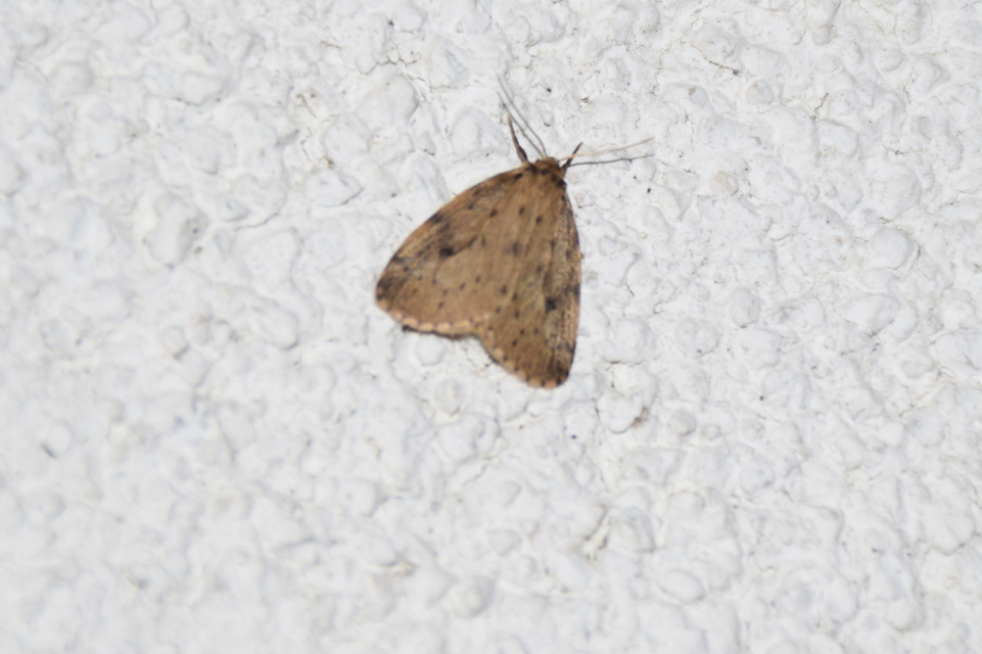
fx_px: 4744
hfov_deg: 11.8
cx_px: 491
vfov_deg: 7.9
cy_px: 327
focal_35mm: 174
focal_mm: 116
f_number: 7.1
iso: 320
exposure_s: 1/60
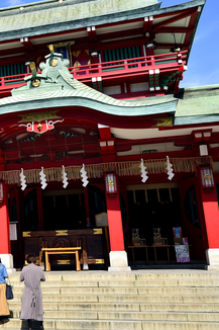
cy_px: 133
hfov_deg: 21.9
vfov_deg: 36.1
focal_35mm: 55
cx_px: -75
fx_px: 502
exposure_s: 1/320
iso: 100
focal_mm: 28
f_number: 8
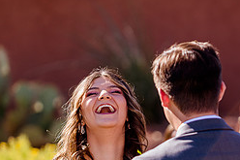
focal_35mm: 398
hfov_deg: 5.2
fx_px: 2651
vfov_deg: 3.4
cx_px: 209
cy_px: 123
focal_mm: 170
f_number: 3.2
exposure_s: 1/800
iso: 200
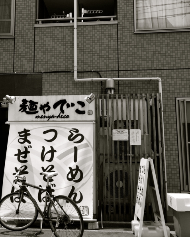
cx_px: 78
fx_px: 267
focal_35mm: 38
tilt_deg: +9.1
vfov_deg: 47.9
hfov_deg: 39.0
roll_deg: +0.1
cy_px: 107
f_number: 2.2
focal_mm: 4.15
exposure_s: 1/1236
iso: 32
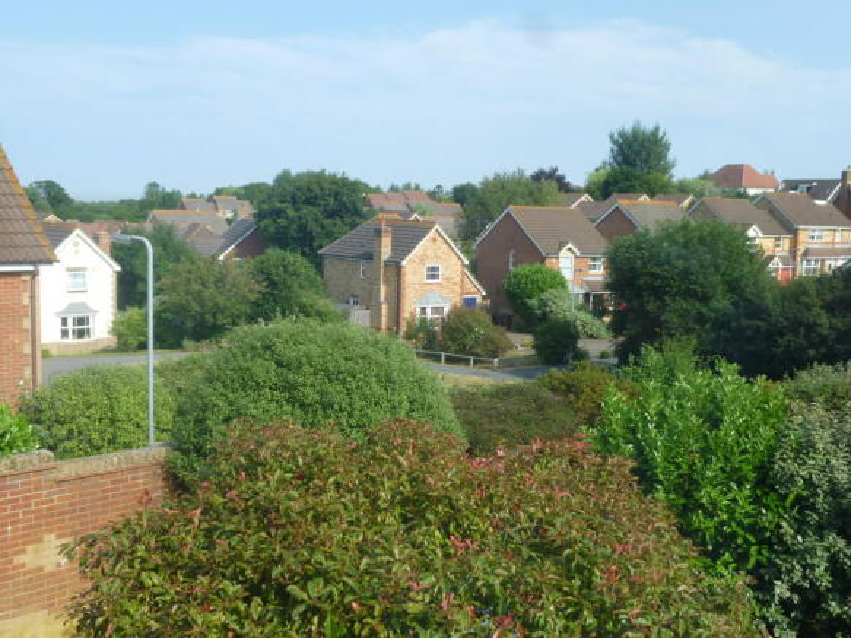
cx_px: 426
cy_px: 319
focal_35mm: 38
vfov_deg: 37.7
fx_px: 934
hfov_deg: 49.0
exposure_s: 1/250
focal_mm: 6.7
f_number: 3.9
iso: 80
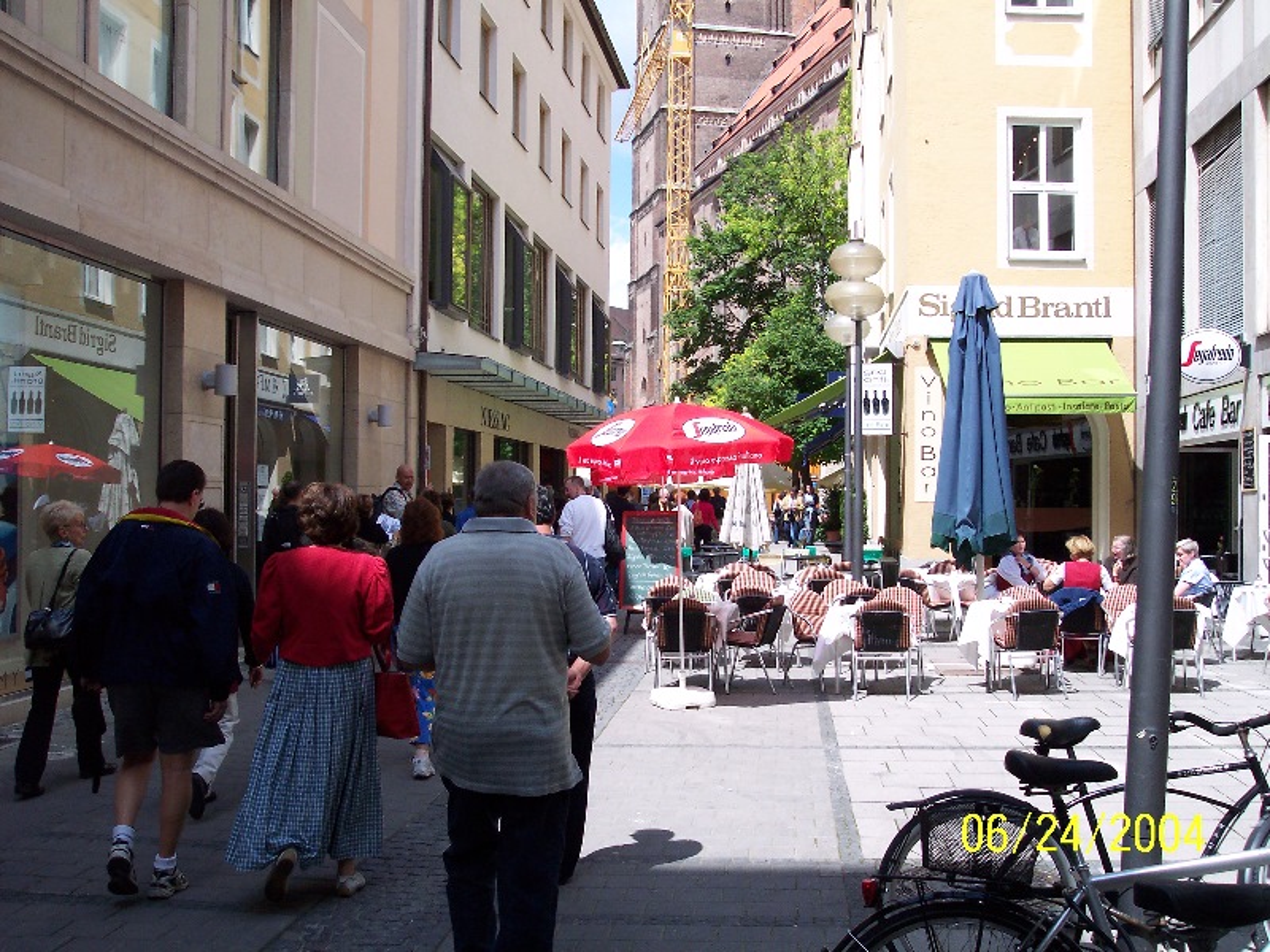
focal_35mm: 38
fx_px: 1394
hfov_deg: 49.0
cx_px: 635
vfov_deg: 37.7
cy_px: 476
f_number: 4.8
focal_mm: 8
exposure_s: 1/500
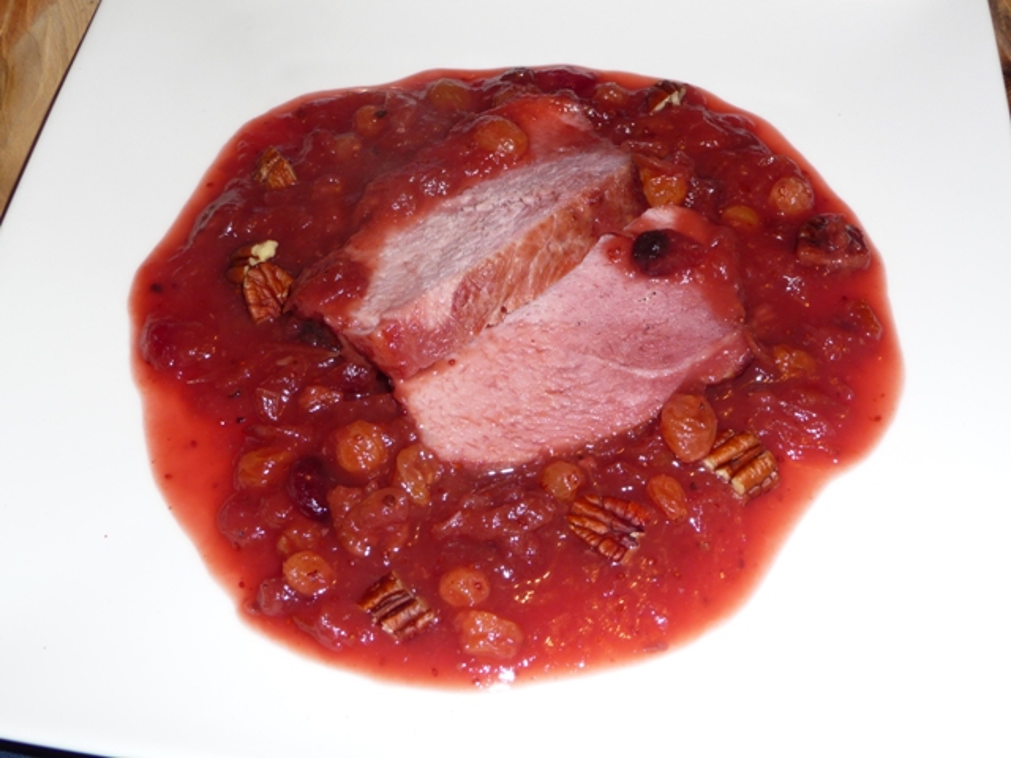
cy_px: 379
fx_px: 1314
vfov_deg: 32.2
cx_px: 506
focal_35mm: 45
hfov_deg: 42.1
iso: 100
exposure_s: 1/30
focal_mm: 7.6
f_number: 4.1
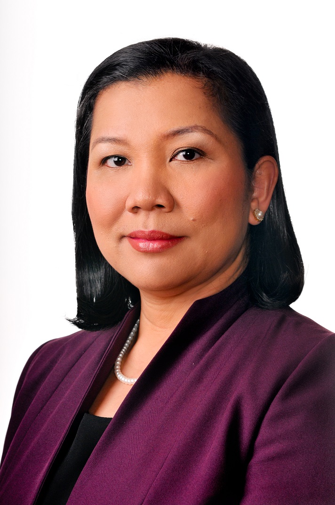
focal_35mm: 202
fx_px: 2834
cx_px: 168
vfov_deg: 10.2
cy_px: 252
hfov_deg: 6.8
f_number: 8
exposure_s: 1/250
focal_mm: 135
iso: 200
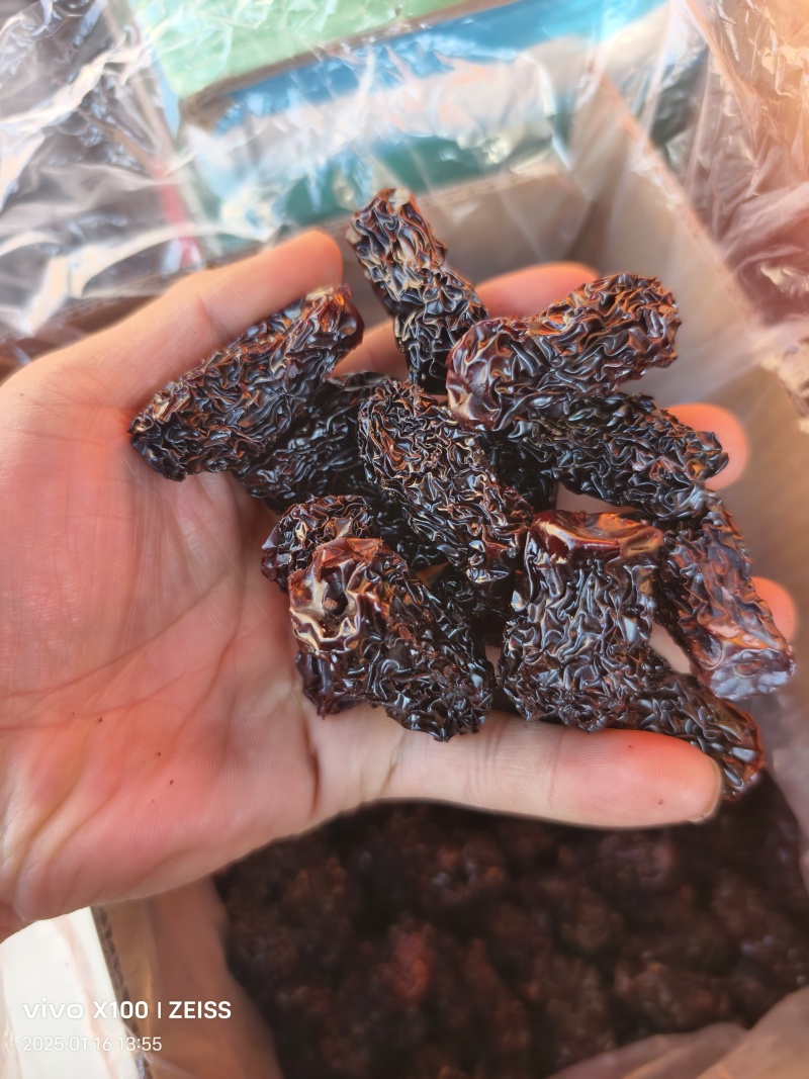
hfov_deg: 58.9
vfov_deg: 73.9
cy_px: 540
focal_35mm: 23
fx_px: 717
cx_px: 404
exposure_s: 1/614
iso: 249
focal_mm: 5.6
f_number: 1.57
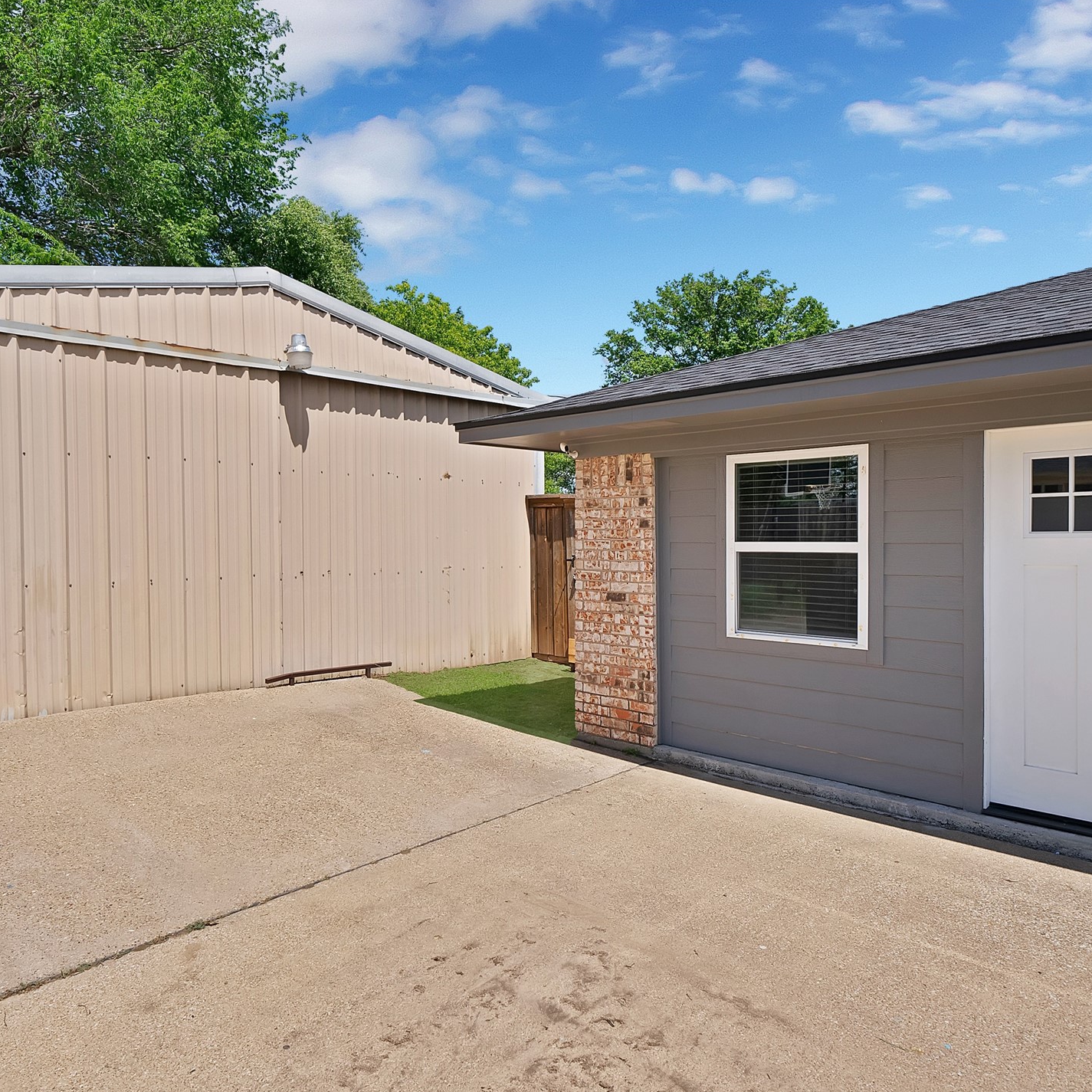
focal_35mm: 22
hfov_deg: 69.3
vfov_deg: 69.6
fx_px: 785
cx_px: 471
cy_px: 551
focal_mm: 17
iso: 640
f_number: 9
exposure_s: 1/500
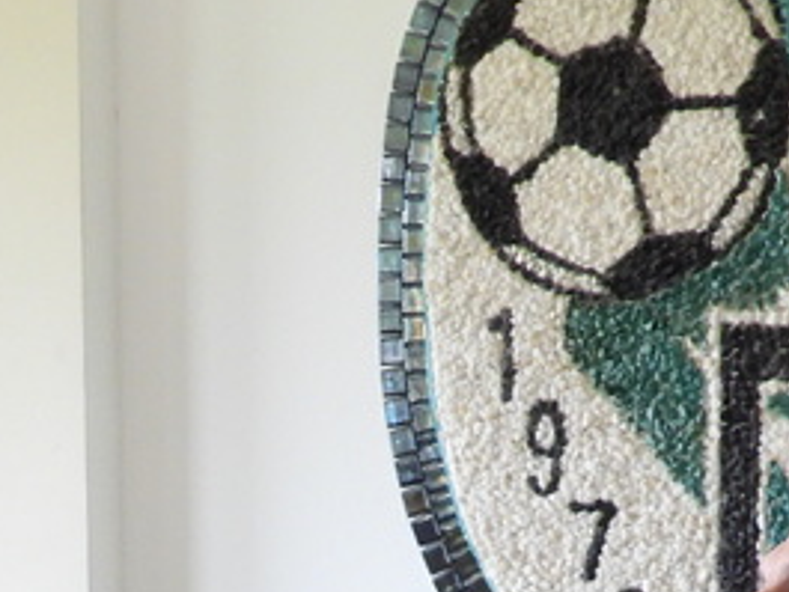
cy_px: 1235
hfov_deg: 9.7
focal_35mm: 199
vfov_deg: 7.2
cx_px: -378
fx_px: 4538
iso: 320
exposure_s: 1/30
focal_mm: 7.9
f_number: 3.2
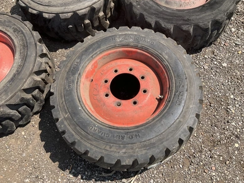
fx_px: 211
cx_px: 120
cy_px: 91
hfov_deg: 60.0
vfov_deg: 46.8
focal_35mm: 30
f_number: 1.8
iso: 25
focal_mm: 3
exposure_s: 1/1195
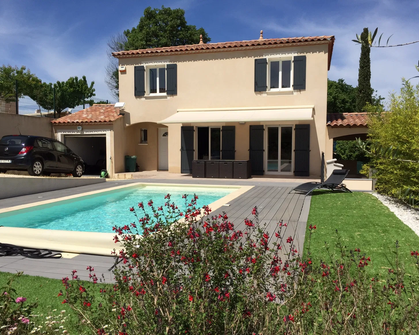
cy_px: 169
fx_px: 384
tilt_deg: -3.2
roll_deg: -1.2
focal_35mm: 31
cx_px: 200
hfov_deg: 57.2
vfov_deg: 47.1
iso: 32
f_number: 2.2
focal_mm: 4.15
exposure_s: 1/3597
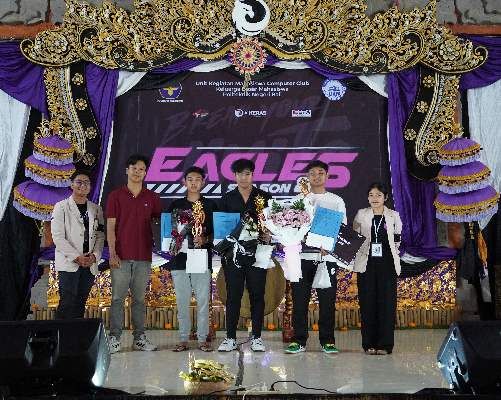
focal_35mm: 49
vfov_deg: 30.7
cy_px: 202
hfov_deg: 37.9
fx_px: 730
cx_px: 242
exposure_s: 1/125
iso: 2000
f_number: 2.8
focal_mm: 28.8
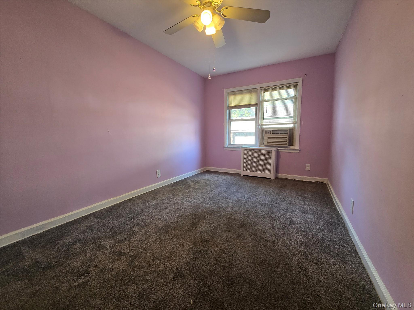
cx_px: 207
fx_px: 155
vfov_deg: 89.9
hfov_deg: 106.2
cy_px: 155
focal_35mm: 13
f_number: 2.2
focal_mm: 2.2
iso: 160
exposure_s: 1/60
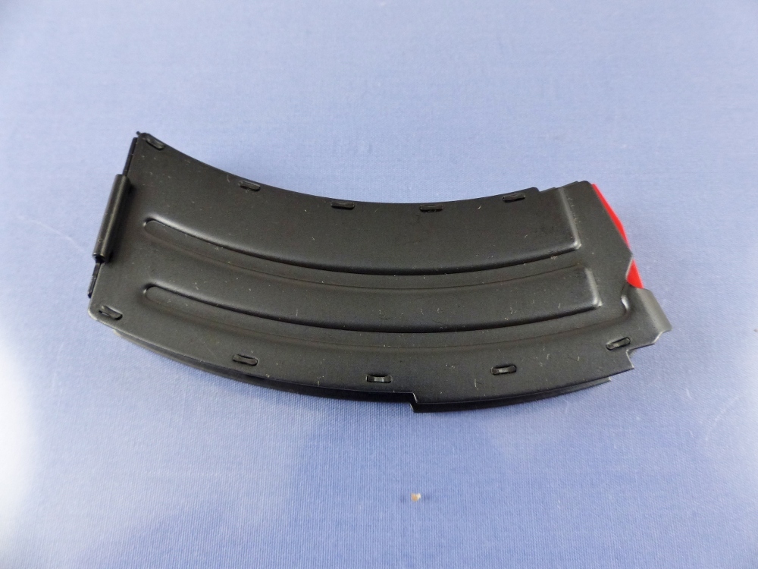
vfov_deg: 54.9
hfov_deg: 69.4
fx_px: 547
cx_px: 379
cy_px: 284
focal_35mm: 25
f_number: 2.8
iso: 320
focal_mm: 4.5
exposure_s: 1/60
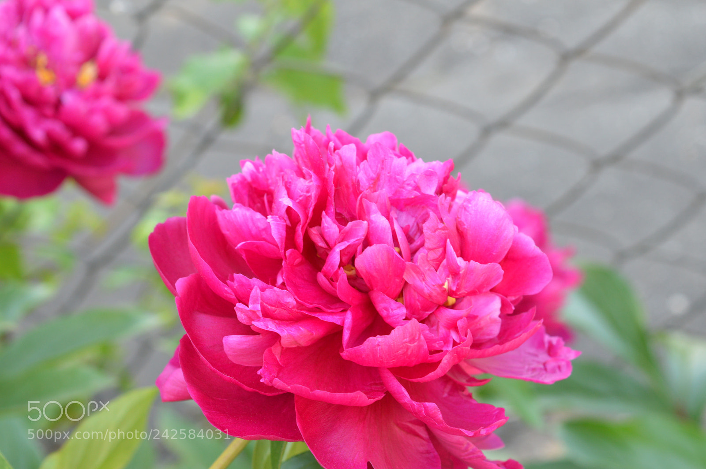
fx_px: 1617
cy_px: 234
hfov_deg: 24.6
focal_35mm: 82
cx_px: 353
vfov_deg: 16.5
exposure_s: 1/80
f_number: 8
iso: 400
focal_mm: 55
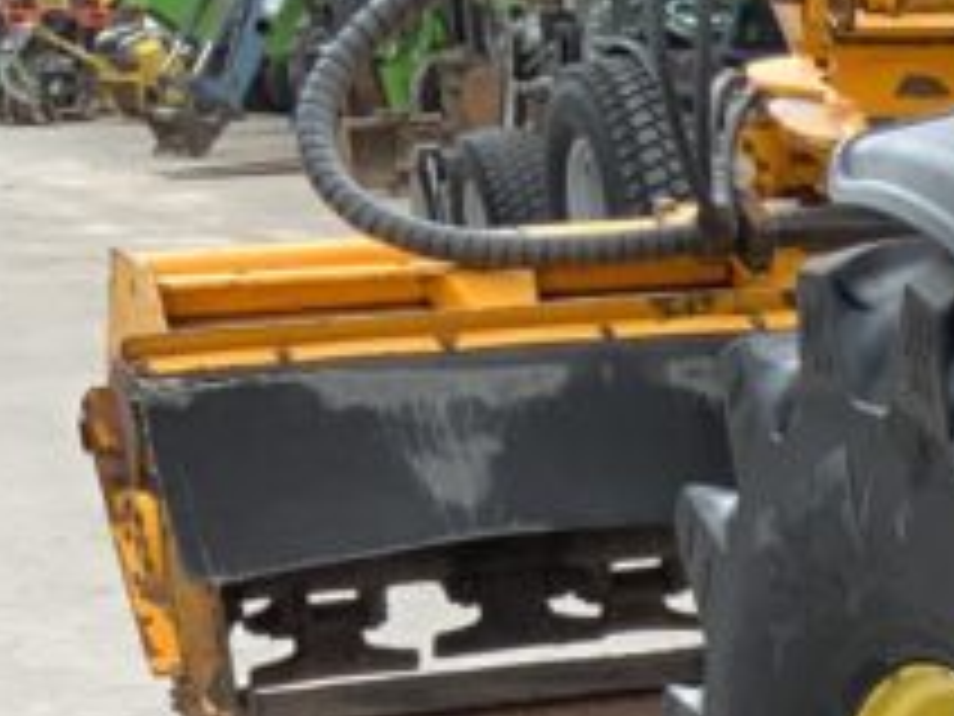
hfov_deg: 11.9
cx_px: 2174
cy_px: 1184
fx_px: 3858
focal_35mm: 140
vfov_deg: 10.1
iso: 16
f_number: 1.8
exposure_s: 1/432
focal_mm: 3
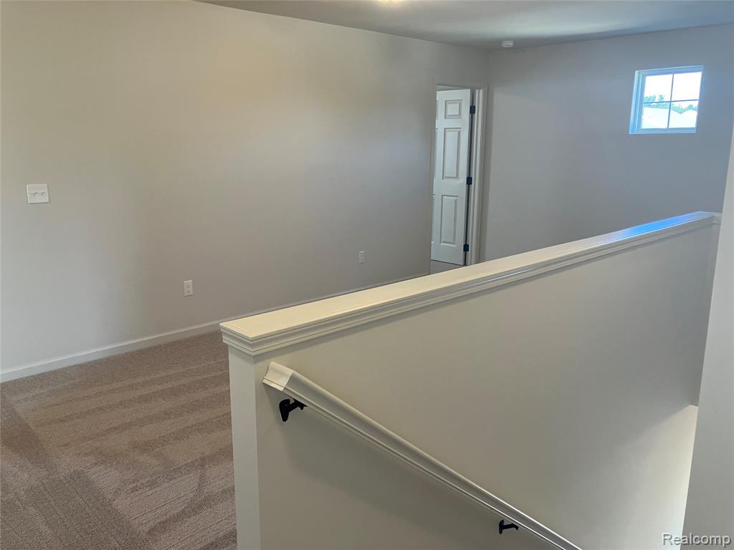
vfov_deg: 49.7
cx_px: 367
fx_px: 594
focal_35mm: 28
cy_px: 275
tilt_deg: -12.3
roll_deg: +0.3
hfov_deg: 63.4
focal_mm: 3.99
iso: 100
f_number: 1.8
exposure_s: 1/60
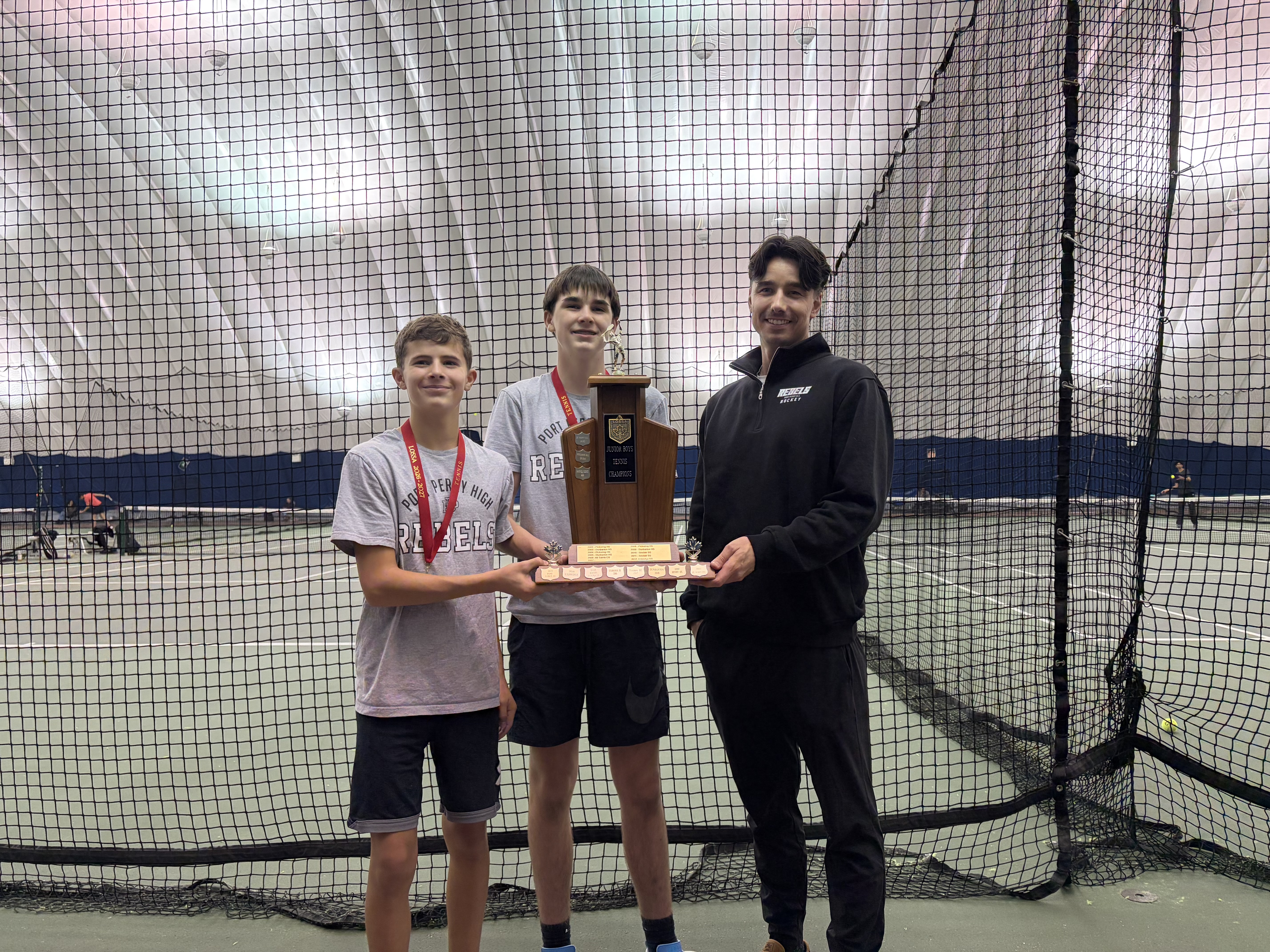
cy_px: 476
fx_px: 954
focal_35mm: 26
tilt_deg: +1.1
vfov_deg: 53.1
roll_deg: +1.1
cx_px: 635
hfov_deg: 67.3
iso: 250
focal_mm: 5.96
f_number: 1.6
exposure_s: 1/120
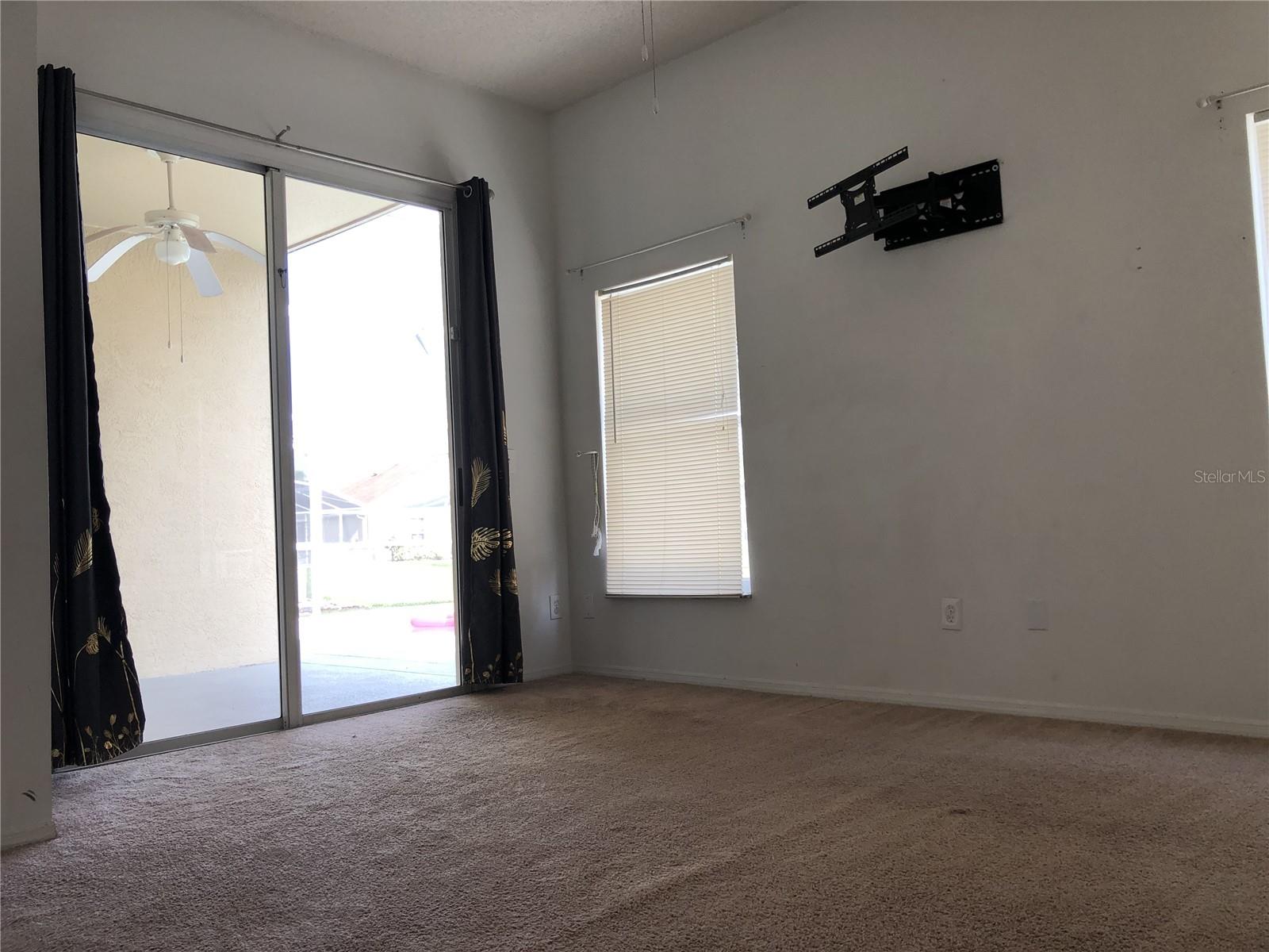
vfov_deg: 49.7
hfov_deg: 63.4
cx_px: 634
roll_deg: +2.7
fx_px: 1026
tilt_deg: +3.7
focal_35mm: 28
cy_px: 476
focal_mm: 4
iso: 25
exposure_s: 1/120
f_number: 1.8
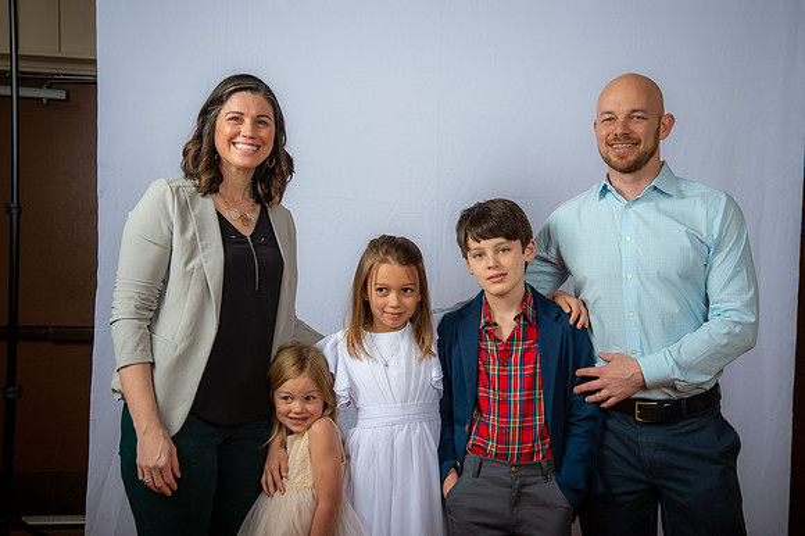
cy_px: 268
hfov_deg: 39.6
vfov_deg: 27.0
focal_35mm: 50
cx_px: 402
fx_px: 1117
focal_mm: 50
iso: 250
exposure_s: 1/200
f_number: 6.3
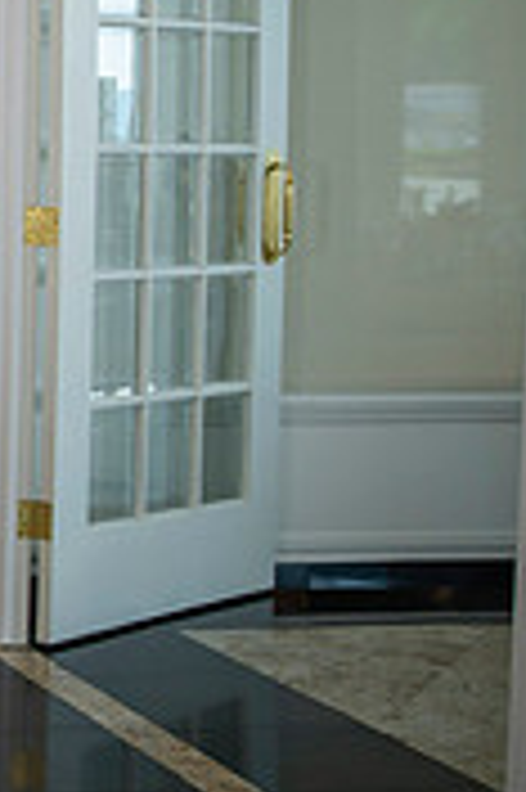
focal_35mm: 89
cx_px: -709
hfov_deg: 12.3
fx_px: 1954
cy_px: 259
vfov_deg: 22.8
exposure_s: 1/800
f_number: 2.8
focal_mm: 26
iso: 1000
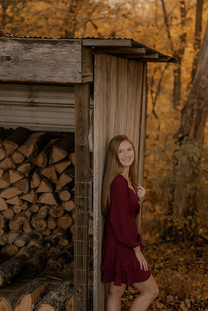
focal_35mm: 75
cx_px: 104
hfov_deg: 18.2
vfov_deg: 27.0
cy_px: 156
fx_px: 650
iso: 250
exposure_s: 1/500
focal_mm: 50
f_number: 1.8
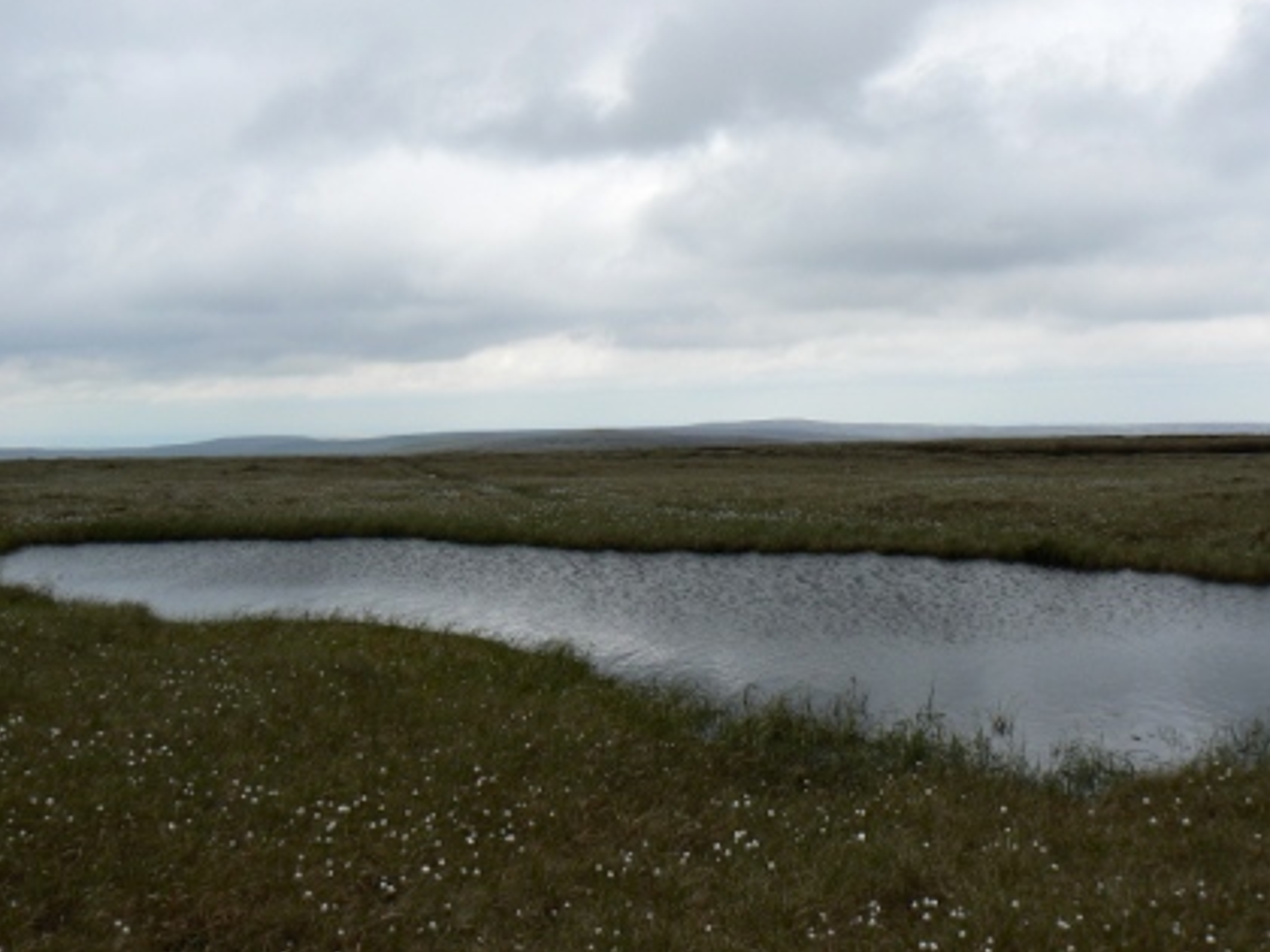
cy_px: 468
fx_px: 1357
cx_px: 629
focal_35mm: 37
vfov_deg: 38.7
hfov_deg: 50.1
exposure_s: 1/320
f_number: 5.6
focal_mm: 6
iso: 80
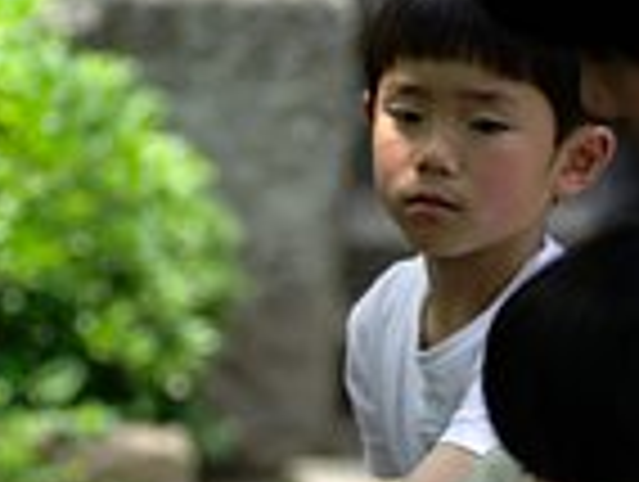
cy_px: 450
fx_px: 8635
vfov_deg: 3.2
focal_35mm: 467
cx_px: 400
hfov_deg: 4.2
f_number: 2.8
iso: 100
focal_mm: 90
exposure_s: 1/640
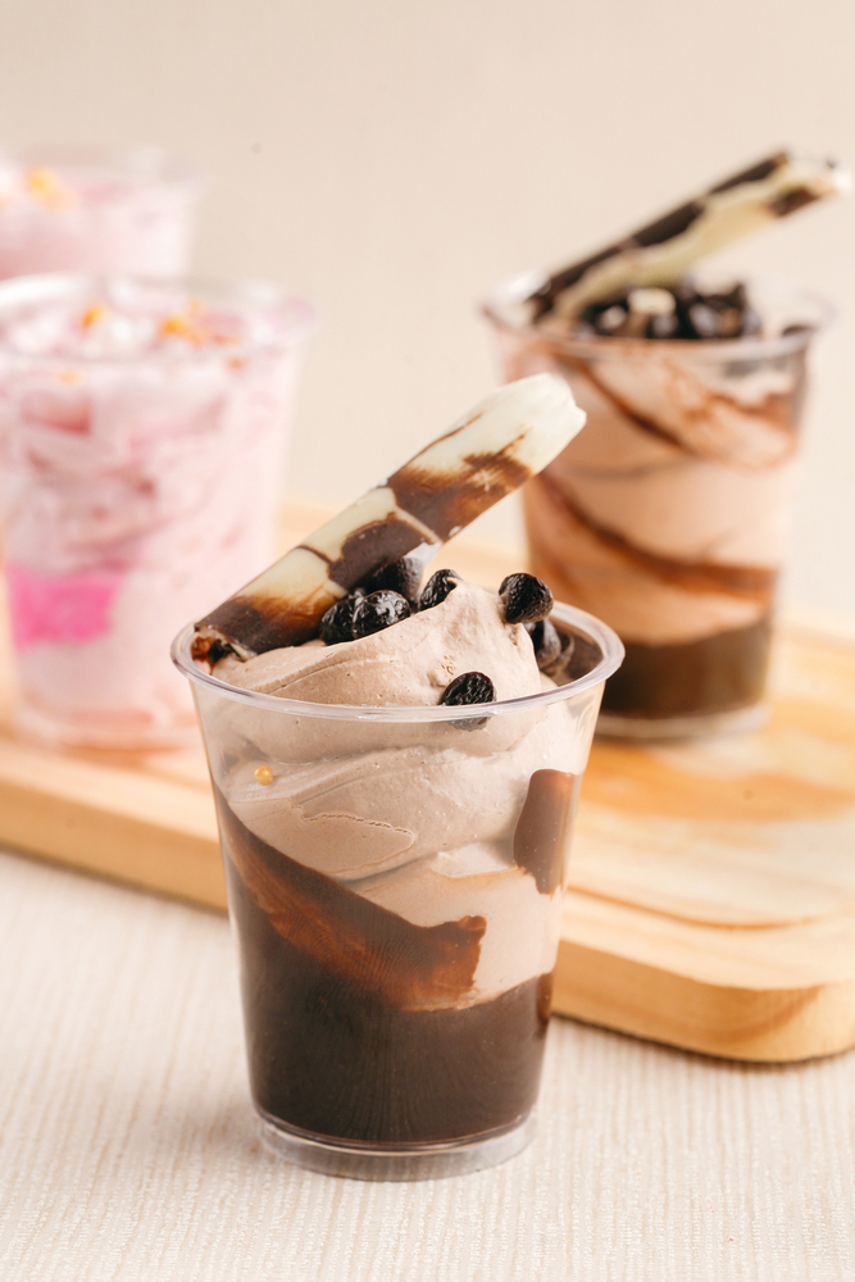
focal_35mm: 90
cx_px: 428
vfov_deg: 22.6
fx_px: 3205
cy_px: 641
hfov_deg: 15.2
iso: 160
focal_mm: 90
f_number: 9
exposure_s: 1/125
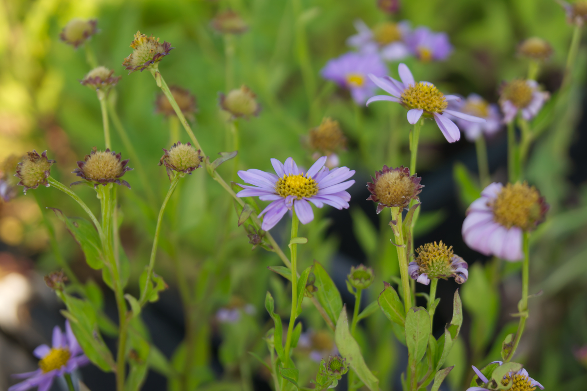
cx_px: 294
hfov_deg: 24.6
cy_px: 196
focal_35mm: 82
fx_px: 1345
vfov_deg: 16.6
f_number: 5.6
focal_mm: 55
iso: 100
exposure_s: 1/160
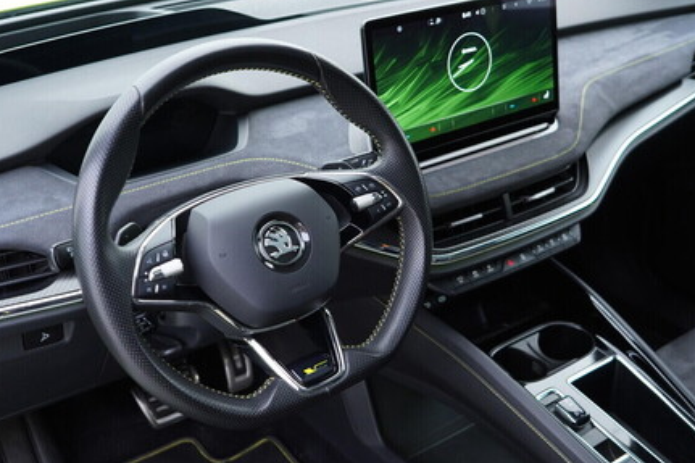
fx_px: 888
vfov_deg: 29.2
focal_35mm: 46
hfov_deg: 42.8
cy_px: 220
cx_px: 356
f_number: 2.8
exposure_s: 1/40
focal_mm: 24
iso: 250
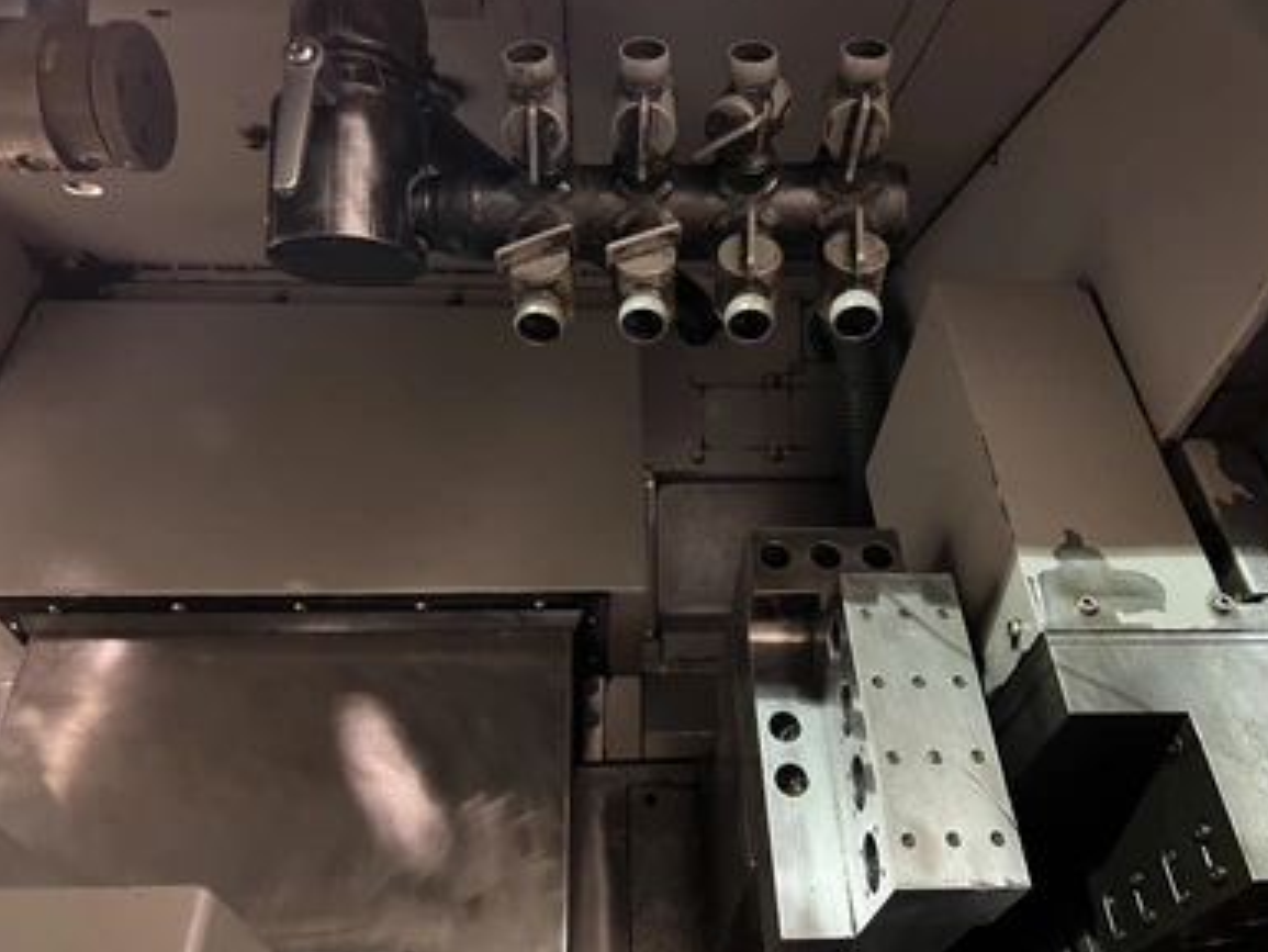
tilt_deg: +7.0
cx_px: 652
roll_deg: -0.1
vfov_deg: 51.4
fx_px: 989
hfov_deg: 65.3
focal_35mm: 27
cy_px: 474
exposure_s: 1/30
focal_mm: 5.7
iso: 640
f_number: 1.5
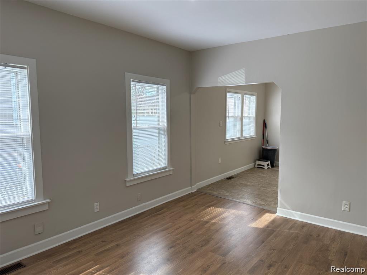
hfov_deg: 71.6
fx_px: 254
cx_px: 184
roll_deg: -0.1
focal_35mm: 24
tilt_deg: -5.0
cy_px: 138
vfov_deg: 56.8
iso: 100
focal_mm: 6.76
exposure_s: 1/239
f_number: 1.78
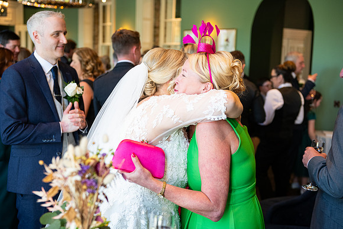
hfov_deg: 39.6
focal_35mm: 50
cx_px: 172
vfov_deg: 27.0
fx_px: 476
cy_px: 114
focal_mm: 50
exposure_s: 1/160
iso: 800
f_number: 3.5
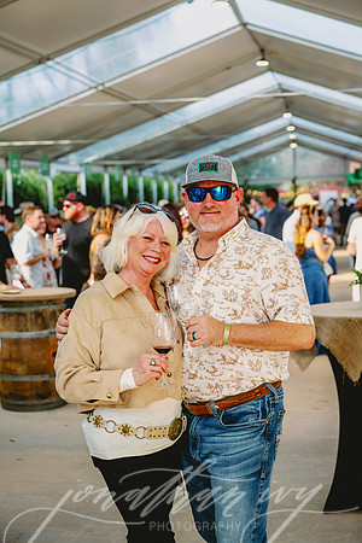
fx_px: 830
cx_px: 181
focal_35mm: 55
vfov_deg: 36.2
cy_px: 272
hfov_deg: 24.6
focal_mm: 55
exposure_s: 1/1600
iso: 800
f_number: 3.5
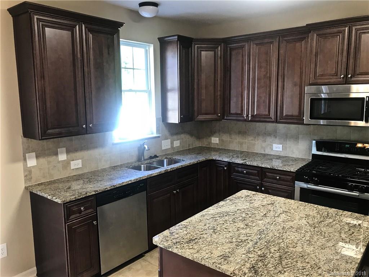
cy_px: 138
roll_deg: +0.4
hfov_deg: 63.4
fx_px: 298
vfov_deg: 49.7
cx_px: 184
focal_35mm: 28
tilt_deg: -7.5
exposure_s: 1/20
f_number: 1.8
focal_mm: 3.99
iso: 40
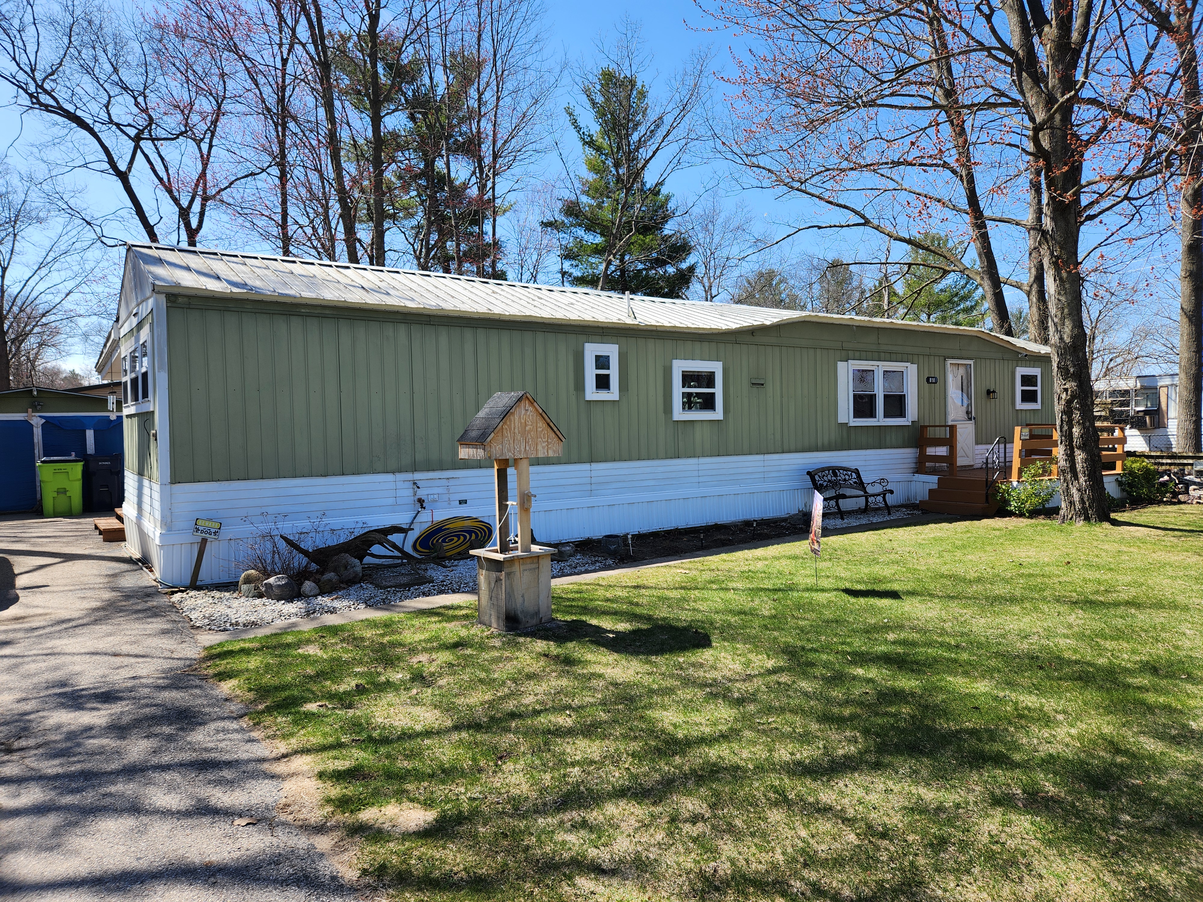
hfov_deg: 73.9
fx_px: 799
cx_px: 602
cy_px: 451
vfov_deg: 58.9
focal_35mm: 23
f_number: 1.8
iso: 20
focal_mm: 5.4
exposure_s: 1/832
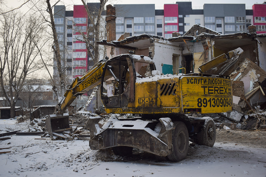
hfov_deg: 49.6
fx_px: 288
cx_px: 133
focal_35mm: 39
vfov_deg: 34.2
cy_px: 88
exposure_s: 1/800
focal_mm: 26
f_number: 5
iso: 200
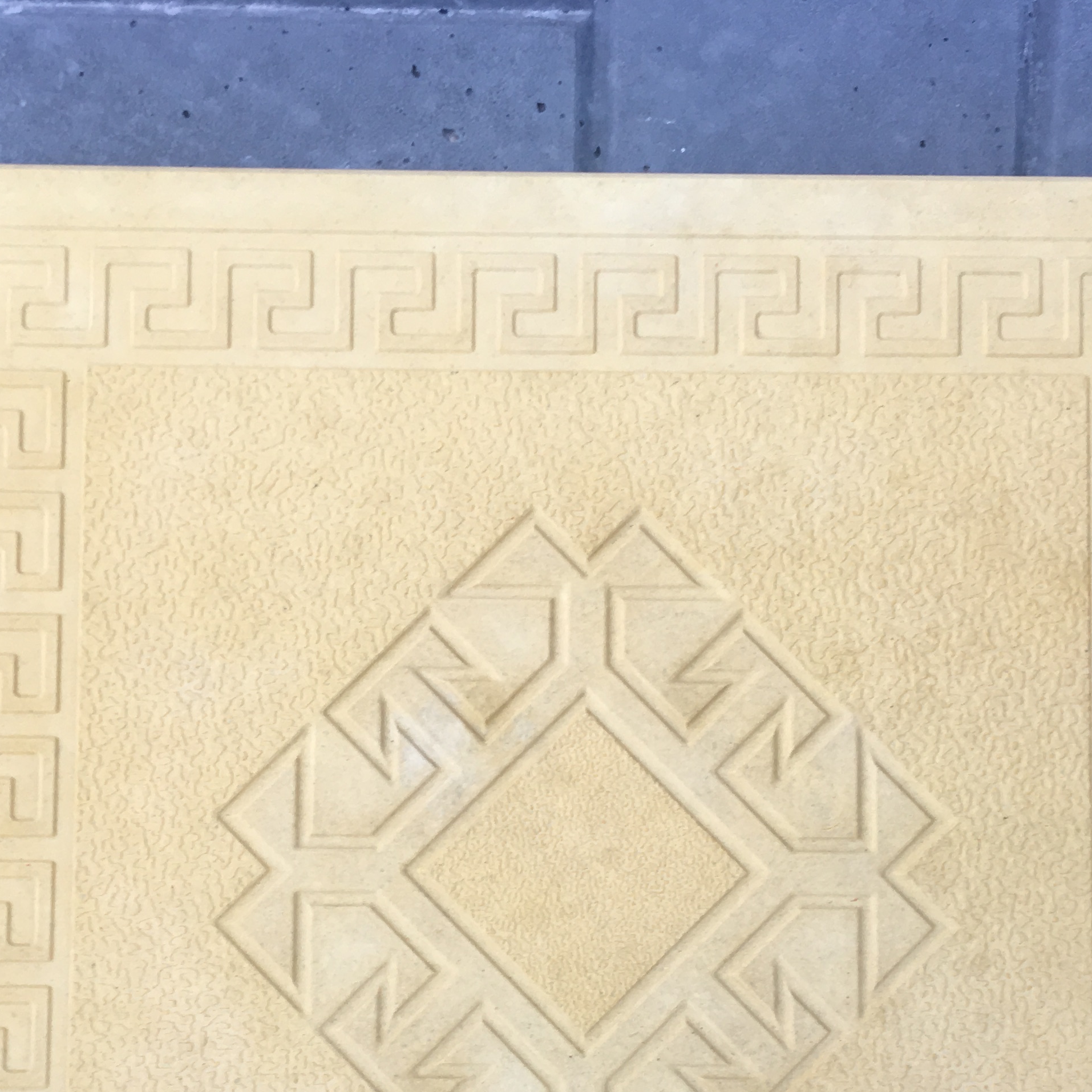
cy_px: 810
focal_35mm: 54
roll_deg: -2.1
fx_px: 1927
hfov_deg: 31.6
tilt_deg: -26.9
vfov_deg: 31.1
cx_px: 543
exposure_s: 1/50
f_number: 2.2
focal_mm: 4.15
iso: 32
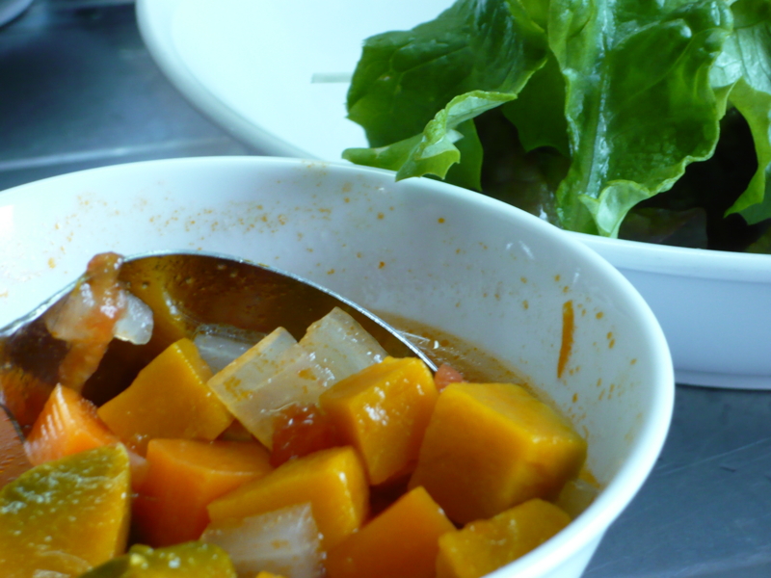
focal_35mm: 105
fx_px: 2339
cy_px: 289
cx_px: 386
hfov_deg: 18.7
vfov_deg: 14.1
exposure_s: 1/20
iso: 200
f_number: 5
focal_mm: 17.4
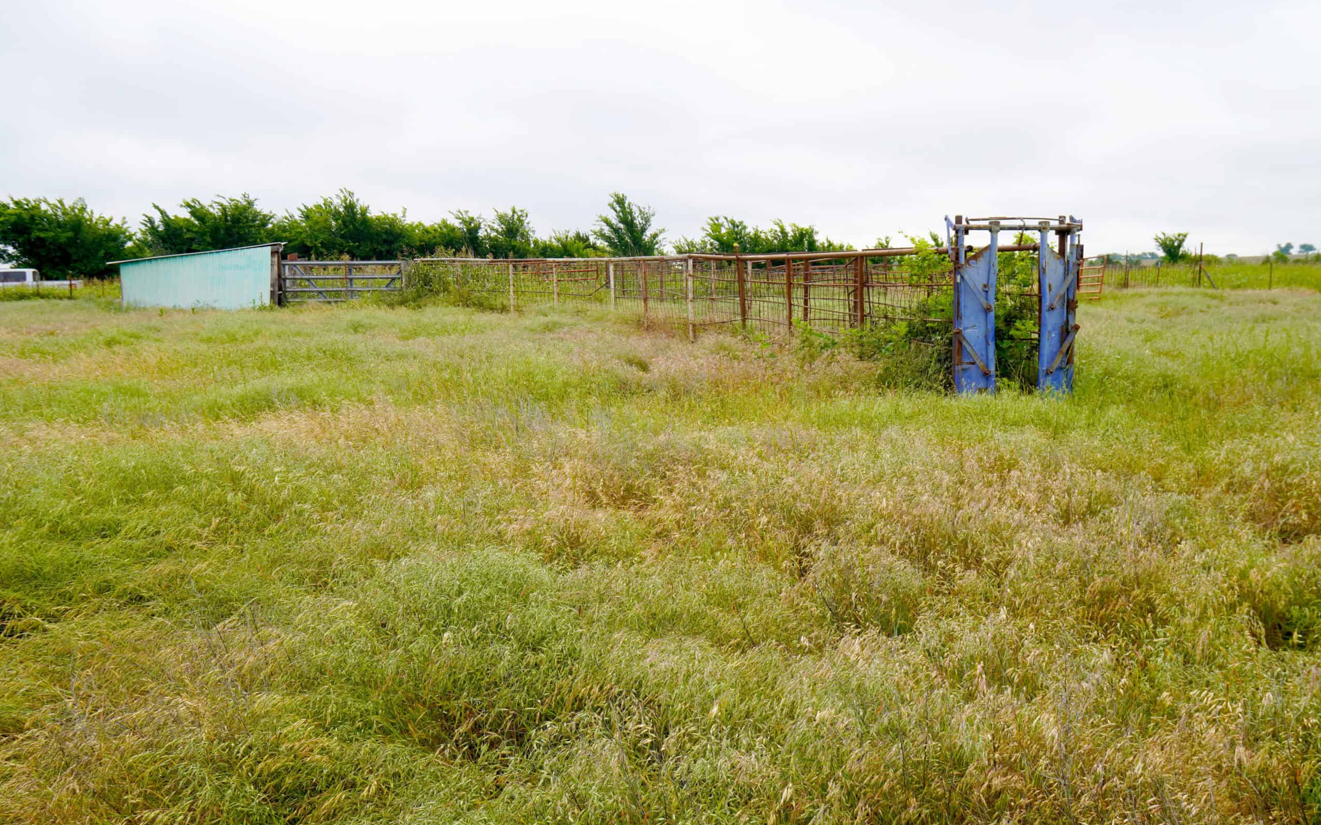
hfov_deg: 54.6
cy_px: 392
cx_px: 665
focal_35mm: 36
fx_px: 1278
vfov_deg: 35.8
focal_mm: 23
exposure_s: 1/125
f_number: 8
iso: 100
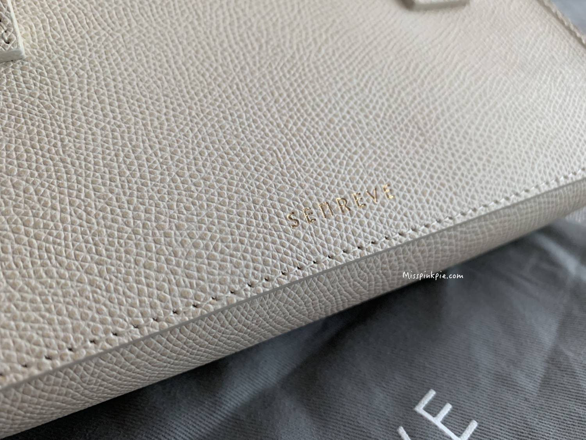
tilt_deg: -39.6
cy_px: 220
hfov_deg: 67.3
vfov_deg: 53.1
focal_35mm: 26
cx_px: 293
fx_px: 440
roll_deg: -4.8
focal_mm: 4.25
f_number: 1.8
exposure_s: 1/60
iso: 200
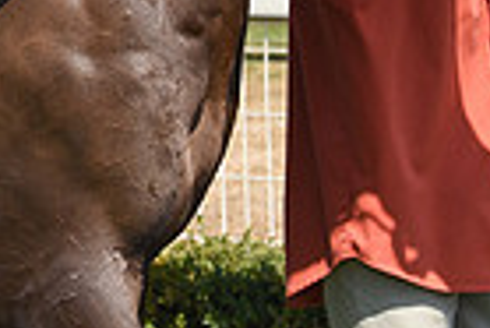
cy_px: -344
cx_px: -194
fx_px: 3979
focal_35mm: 292
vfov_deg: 4.6
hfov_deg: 7.0
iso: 400
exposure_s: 1/2500
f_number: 5.6
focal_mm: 70
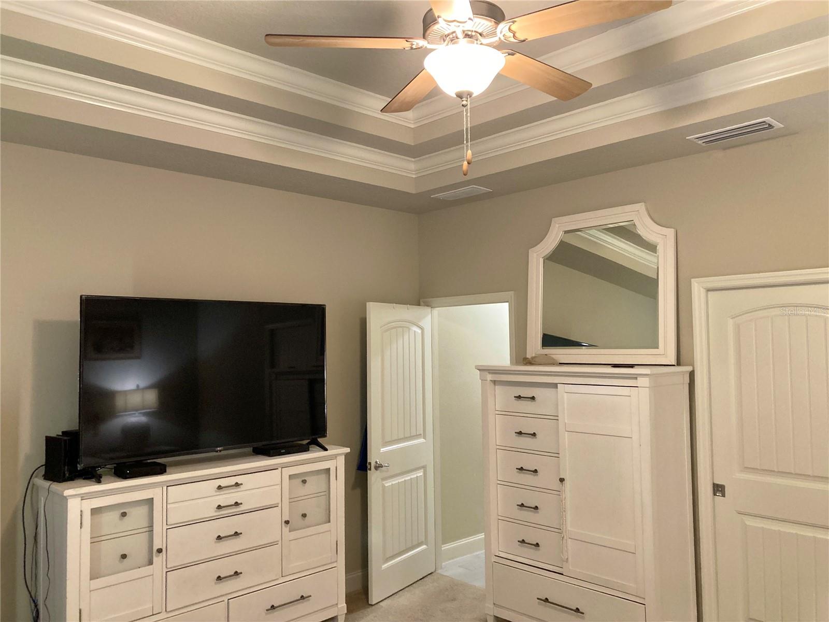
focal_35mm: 28
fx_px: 671
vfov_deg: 49.7
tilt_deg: +4.0
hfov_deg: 63.4
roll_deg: -1.3
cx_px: 414
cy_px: 311
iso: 250
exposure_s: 1/40
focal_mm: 3.99
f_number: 1.8
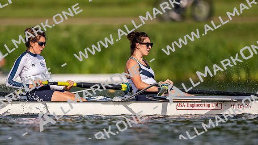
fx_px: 6487
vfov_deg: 1.3
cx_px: 129
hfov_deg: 2.3
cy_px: 63
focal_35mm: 948
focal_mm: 600
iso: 200
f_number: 4
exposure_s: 1/2500
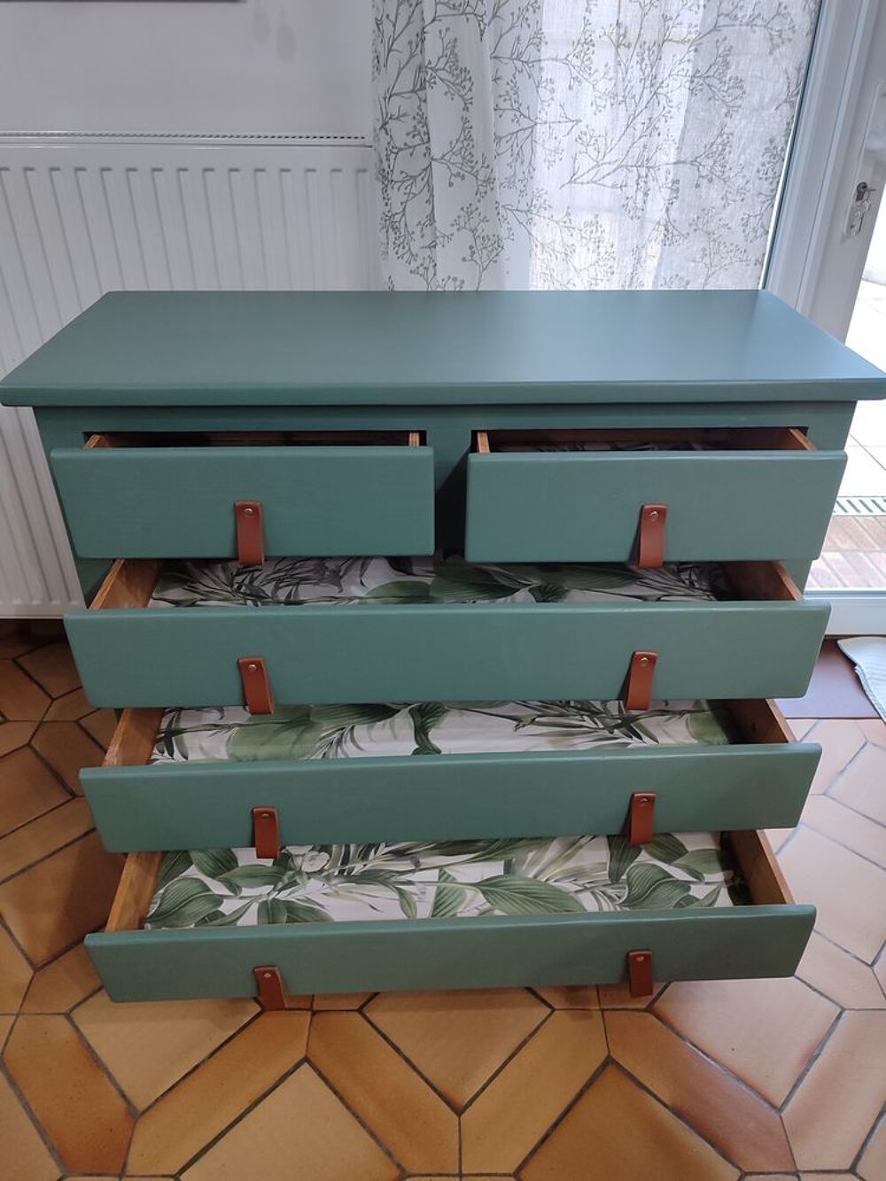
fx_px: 853
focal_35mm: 25
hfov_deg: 54.9
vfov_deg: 69.4
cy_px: 590
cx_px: 443
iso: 318
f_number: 1.89
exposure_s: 1/20
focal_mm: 5.95
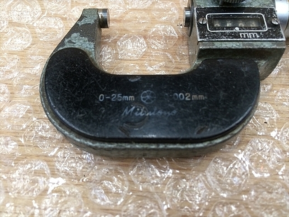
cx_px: 144
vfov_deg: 48.2
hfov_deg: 61.7
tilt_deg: -61.1
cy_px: 108
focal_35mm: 29
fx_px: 242
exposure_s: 1/30
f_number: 2.2
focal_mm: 4.15
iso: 125
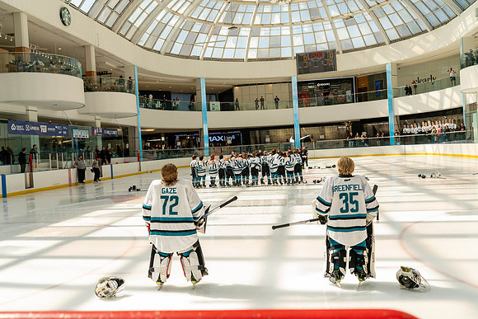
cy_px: 160
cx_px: 239
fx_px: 465
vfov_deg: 37.9
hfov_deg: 54.4
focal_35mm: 35
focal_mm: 35
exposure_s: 1/1250
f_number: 5
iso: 1600
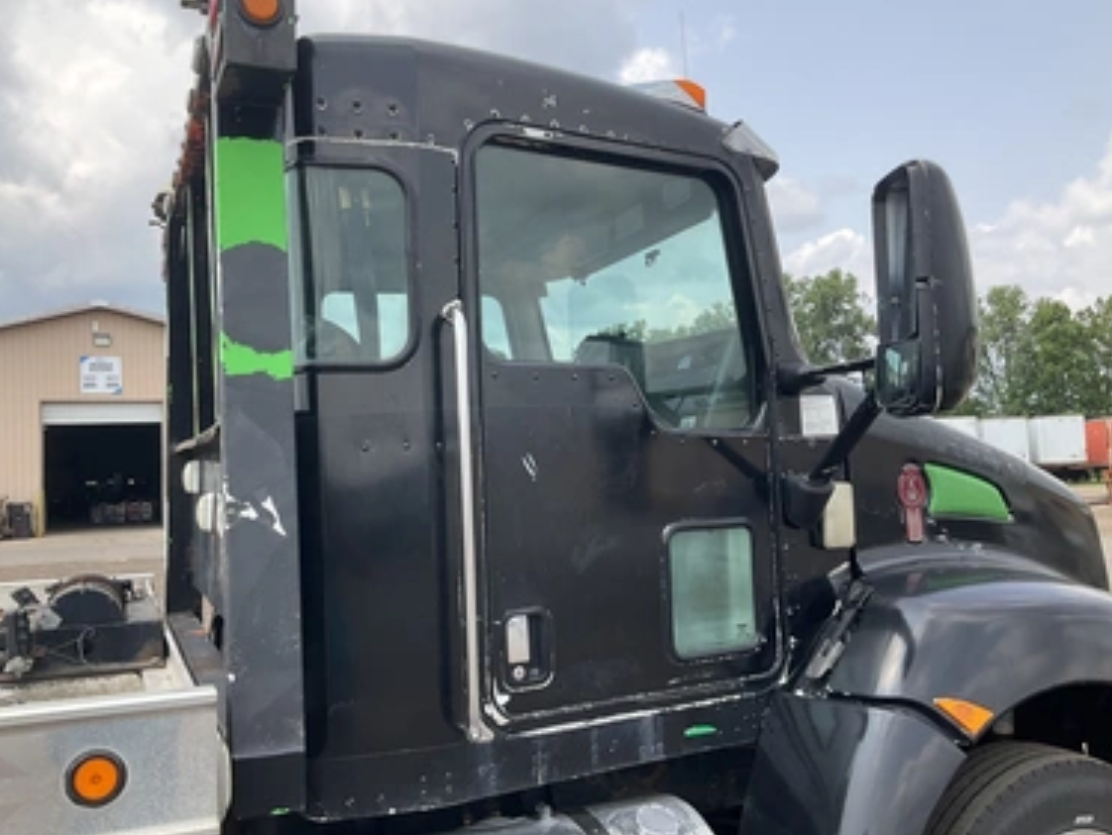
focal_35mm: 31
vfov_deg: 45.5
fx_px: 996
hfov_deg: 58.3
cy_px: 422
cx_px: 550
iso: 25
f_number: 1.8
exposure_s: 1/842
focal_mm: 3
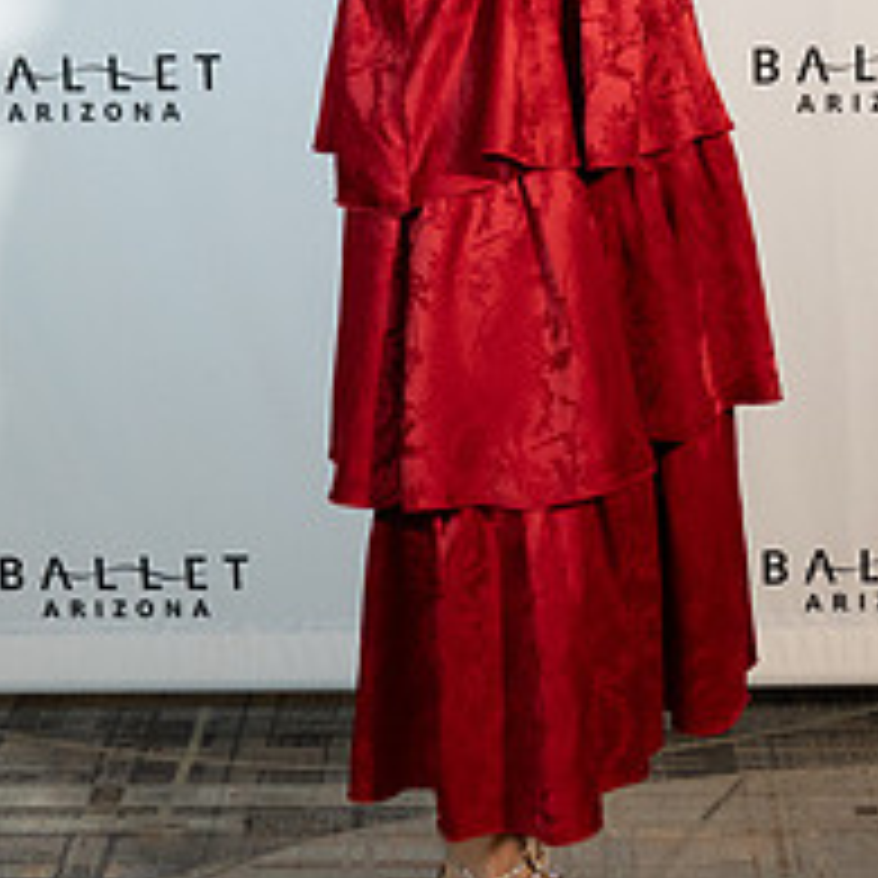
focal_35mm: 96
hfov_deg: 18.1
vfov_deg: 17.9
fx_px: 2755
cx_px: 509
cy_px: 104
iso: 1600
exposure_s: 1/200
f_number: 2.8
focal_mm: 32.7
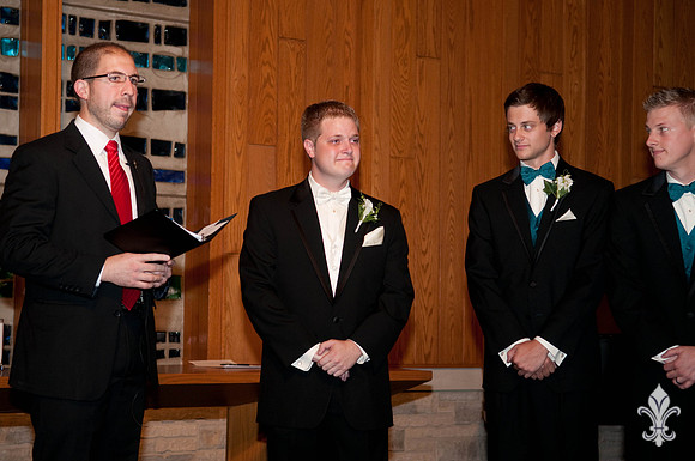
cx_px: 348
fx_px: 1446
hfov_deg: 27.0
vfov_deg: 18.1
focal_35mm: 75
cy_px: 230
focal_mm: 50
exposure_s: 1/100
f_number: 2.8
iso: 250
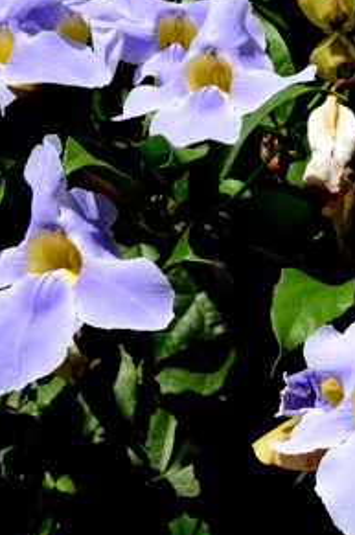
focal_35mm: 139
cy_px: 349
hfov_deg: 9.8
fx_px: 2064
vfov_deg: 14.8
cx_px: 319
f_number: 11
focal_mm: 45
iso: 800
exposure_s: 1/500
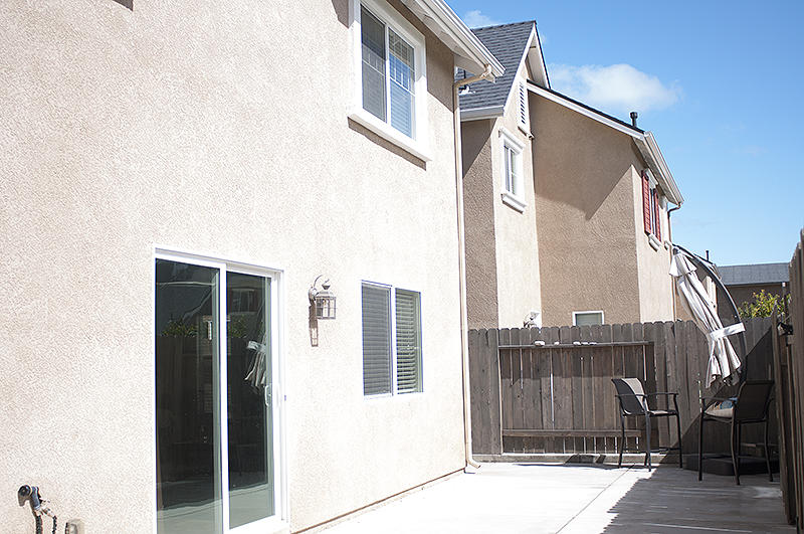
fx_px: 937
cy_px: 267
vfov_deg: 31.8
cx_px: 402
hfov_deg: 46.5
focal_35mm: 42
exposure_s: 1/1000
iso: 200
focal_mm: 28
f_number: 2.8
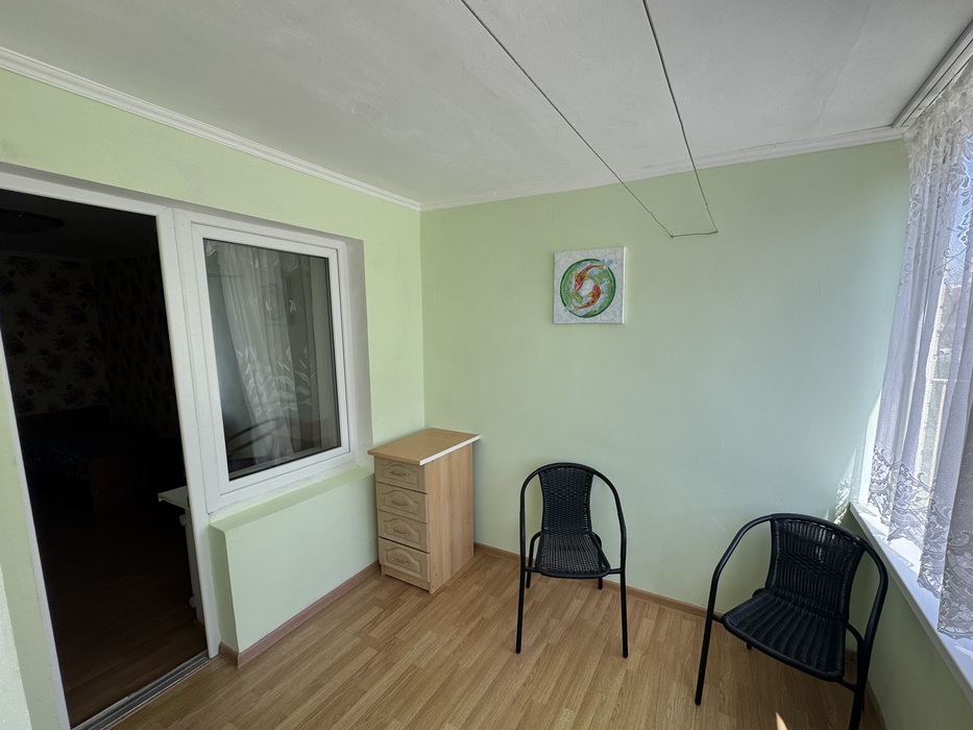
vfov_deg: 81.7
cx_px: 513
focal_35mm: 15
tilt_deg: -6.7
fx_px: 422
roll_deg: +0.8
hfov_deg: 98.1
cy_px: 379
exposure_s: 1/165
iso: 40
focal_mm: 2.22
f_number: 2.2
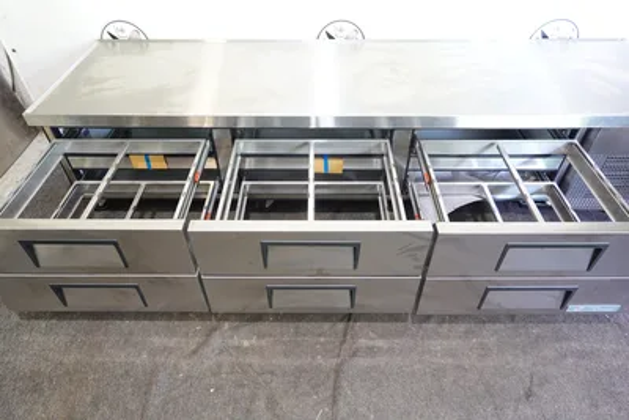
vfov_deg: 53.2
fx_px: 419
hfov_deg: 73.7
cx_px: 314
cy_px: 210
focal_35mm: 24
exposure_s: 1/8
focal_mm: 9
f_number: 2.8
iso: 200
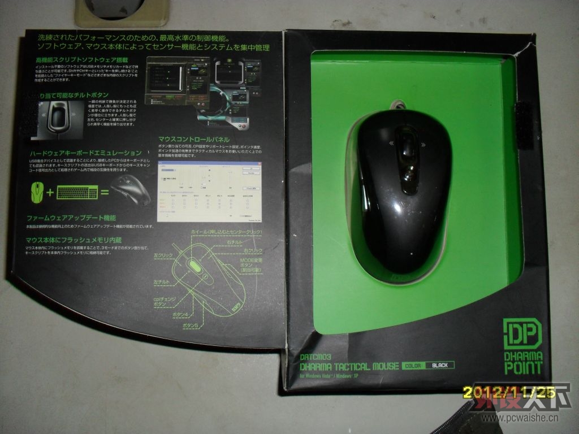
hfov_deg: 52.6
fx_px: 585
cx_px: 290
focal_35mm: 35
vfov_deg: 40.7
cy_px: 217
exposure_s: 1/45
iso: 200
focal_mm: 6.3
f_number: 3.2
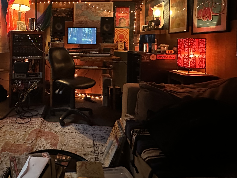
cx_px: 57
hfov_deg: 61.4
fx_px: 185
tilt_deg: -0.4
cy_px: 46
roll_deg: -1.4
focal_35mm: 27
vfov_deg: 49.4
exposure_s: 1/30
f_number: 2.2
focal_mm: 2.22
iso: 1250
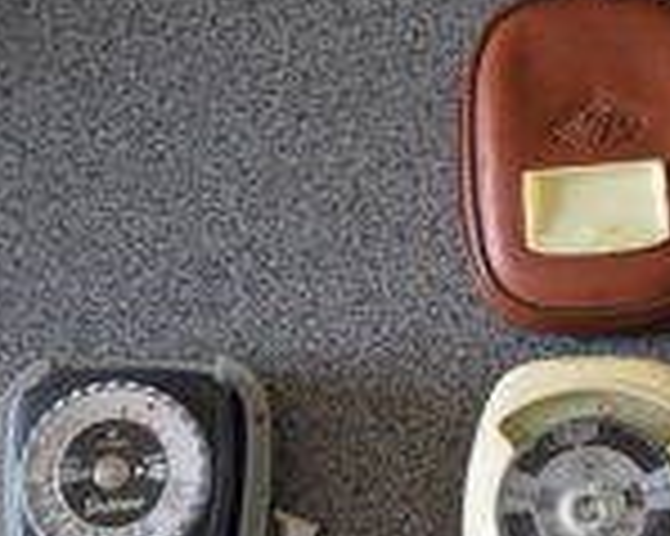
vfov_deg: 7.4
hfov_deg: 9.1
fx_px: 4142
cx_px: 832
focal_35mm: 209
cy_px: 153
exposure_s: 1/60
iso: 800
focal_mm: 46
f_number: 4.5
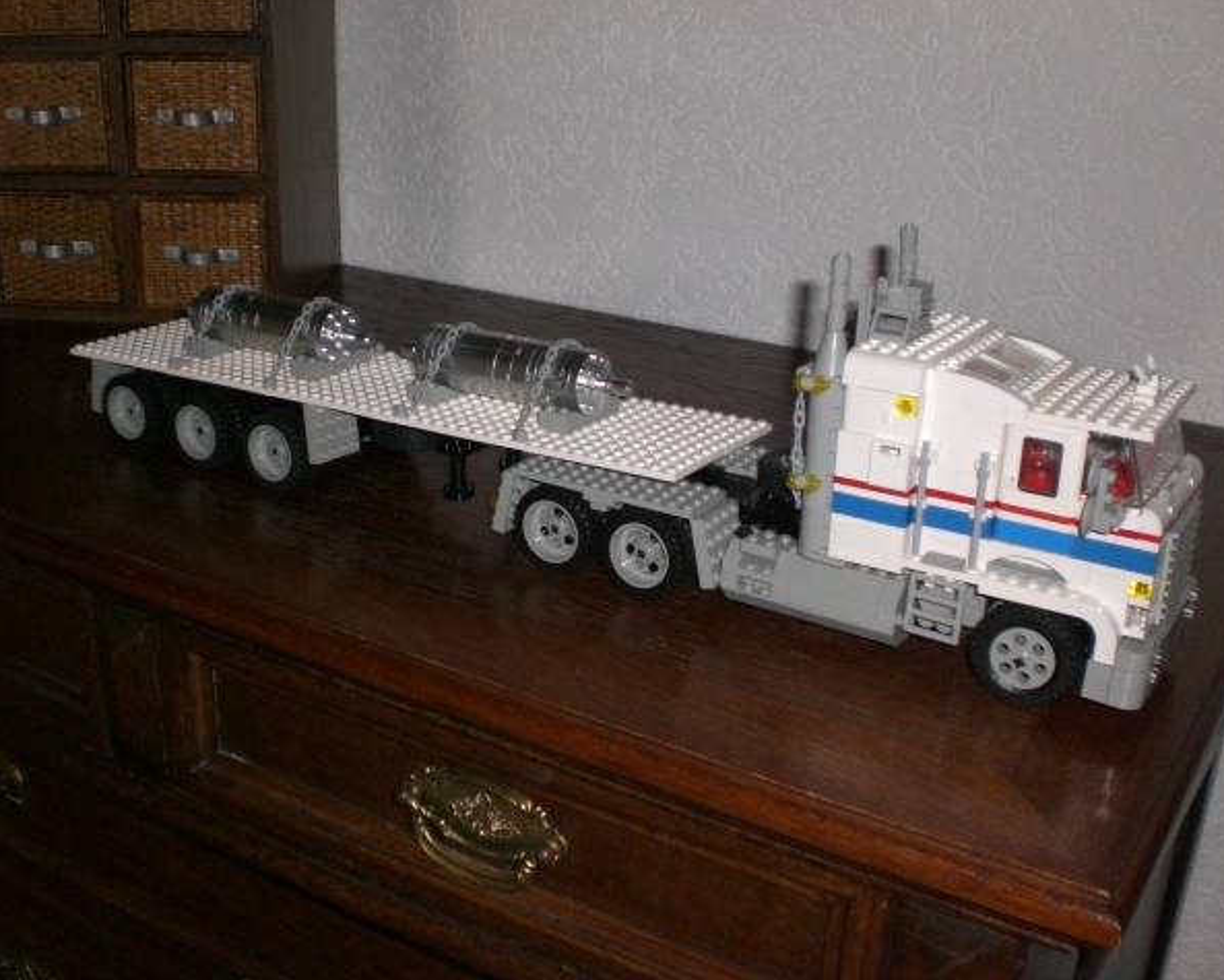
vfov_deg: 37.4
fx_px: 1450
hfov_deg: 45.8
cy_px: 487
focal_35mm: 40
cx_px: 592
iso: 200
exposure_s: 1/60
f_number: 3.1
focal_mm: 6.3
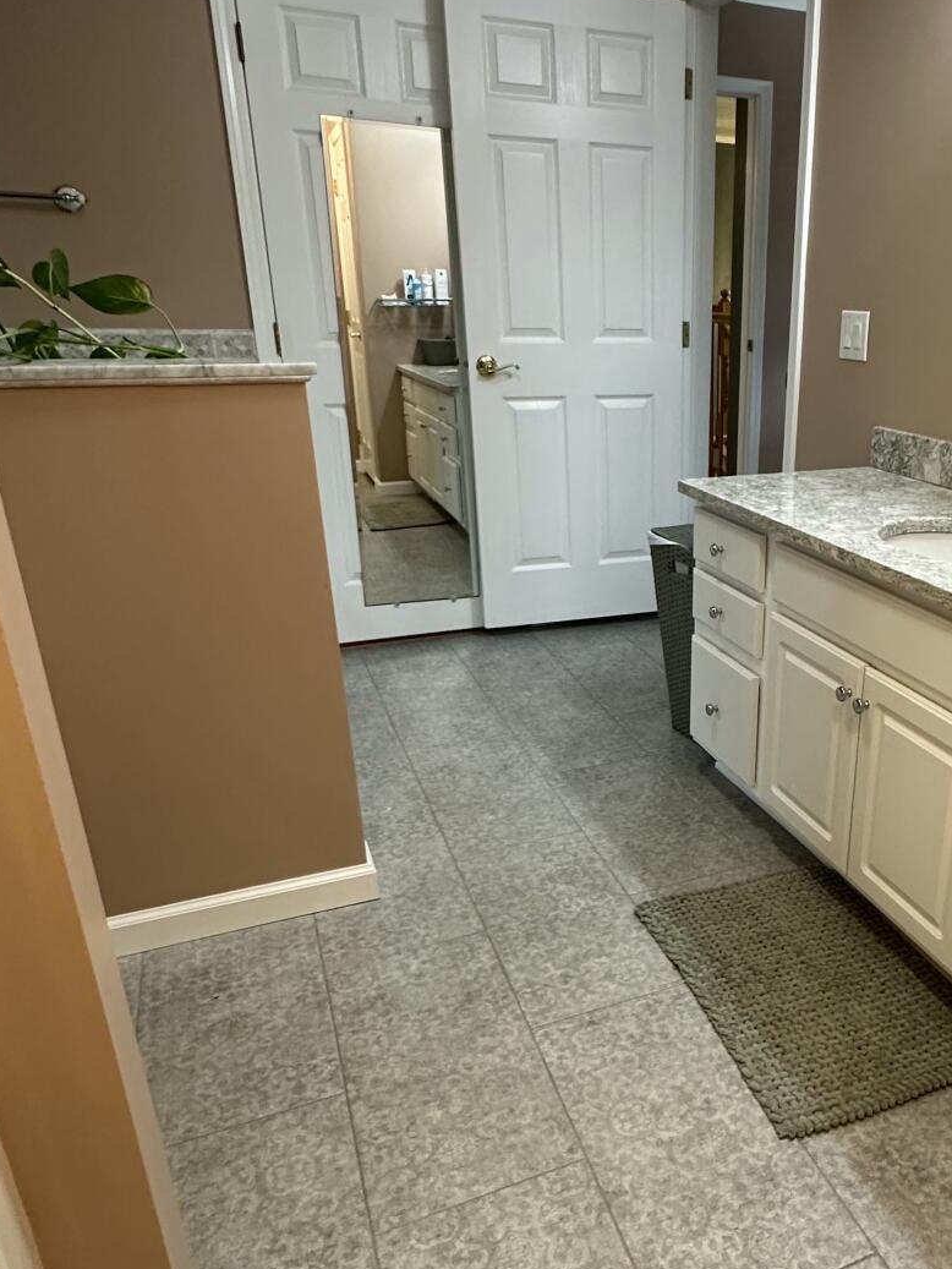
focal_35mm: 27
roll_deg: -1.4
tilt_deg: -21.0
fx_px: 990
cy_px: 679
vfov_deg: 65.2
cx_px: 716
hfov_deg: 49.3
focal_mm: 2.22
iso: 250
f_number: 2.2
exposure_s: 1/60
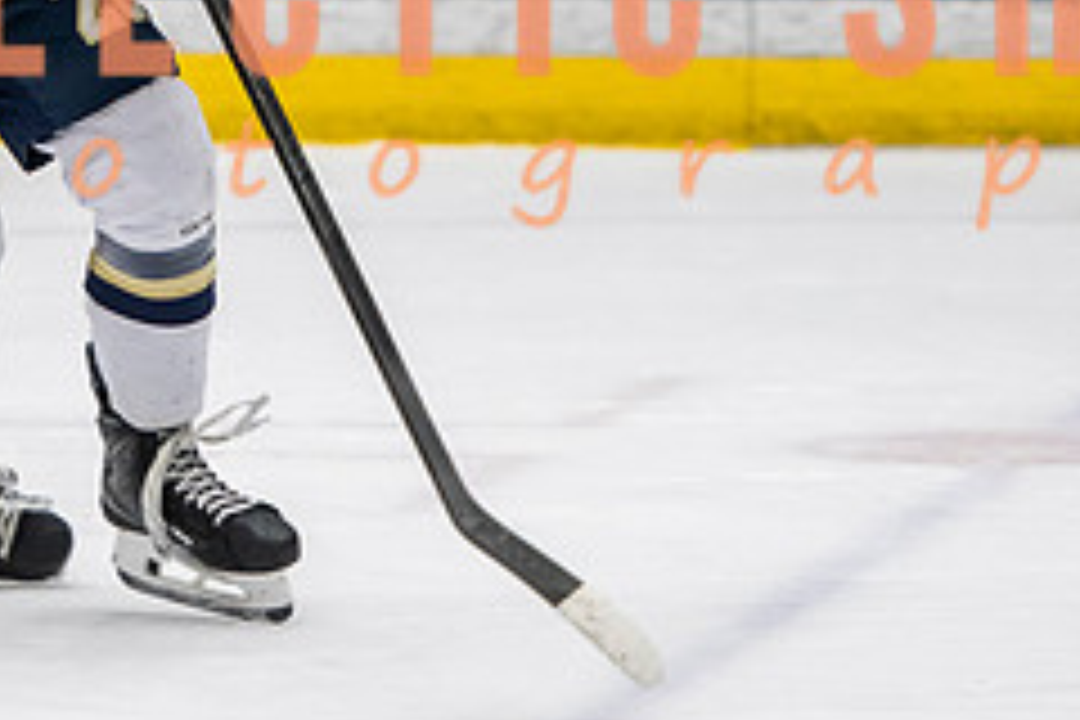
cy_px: -76
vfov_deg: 2.6
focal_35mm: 522
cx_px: 193
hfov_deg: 3.9
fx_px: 15659
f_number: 3.2
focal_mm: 150
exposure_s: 1/640
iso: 2000
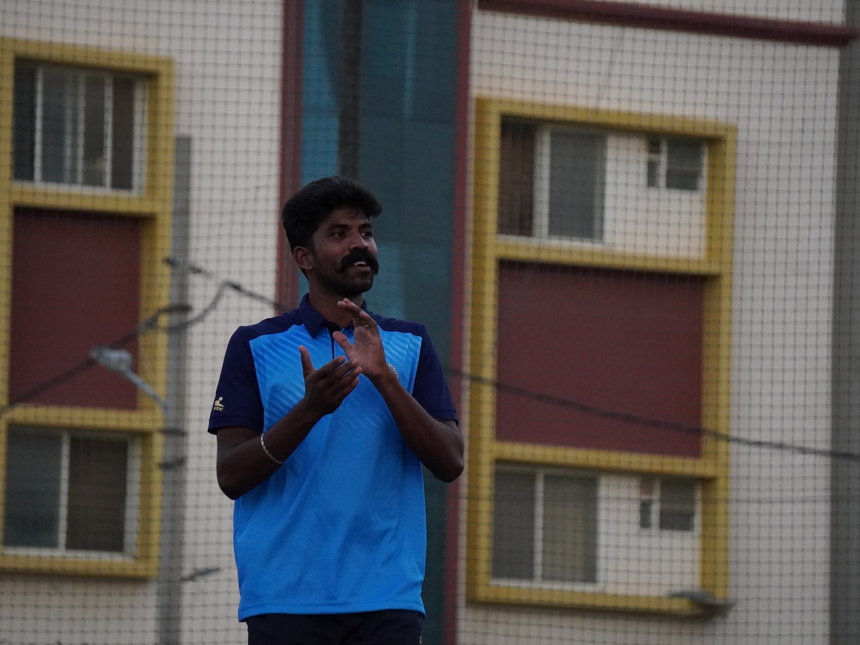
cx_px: 443
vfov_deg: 5.1
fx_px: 7180
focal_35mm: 289
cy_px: 322
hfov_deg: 6.9
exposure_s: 1/1000
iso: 4000
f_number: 6.3
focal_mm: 178
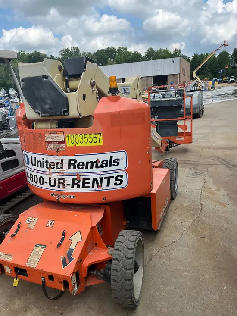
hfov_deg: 53.1
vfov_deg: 67.3
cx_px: 118
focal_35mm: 26
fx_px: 237
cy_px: 158
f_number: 1.6
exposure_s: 1/1212
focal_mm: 5.1
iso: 50
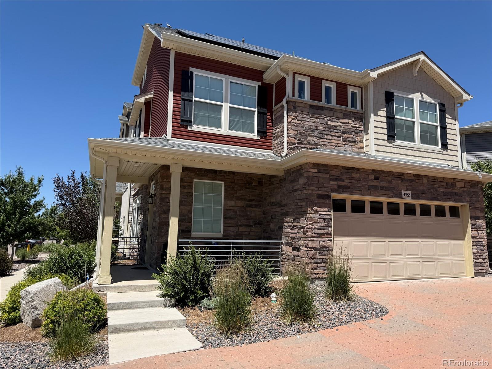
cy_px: 184
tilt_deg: +9.0
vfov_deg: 56.8
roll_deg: -1.1
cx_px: 246
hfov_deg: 71.6
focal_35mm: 24
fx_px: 341
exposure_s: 1/5319
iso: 80
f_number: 1.78
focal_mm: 6.76
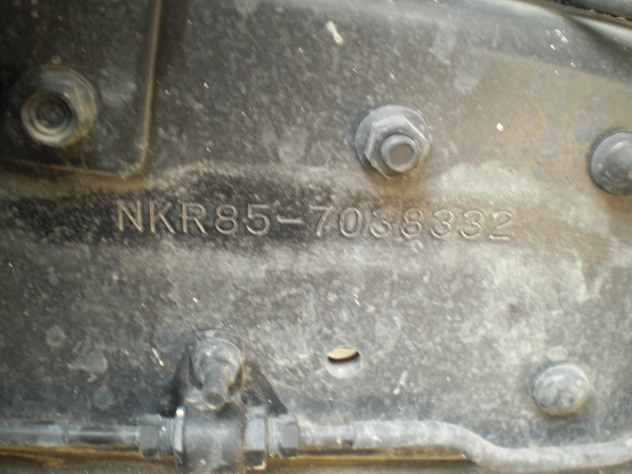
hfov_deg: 49.0
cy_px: 237
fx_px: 694
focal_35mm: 38
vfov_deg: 37.7
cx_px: 316
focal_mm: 6.3
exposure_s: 1/8
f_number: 3.1
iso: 200
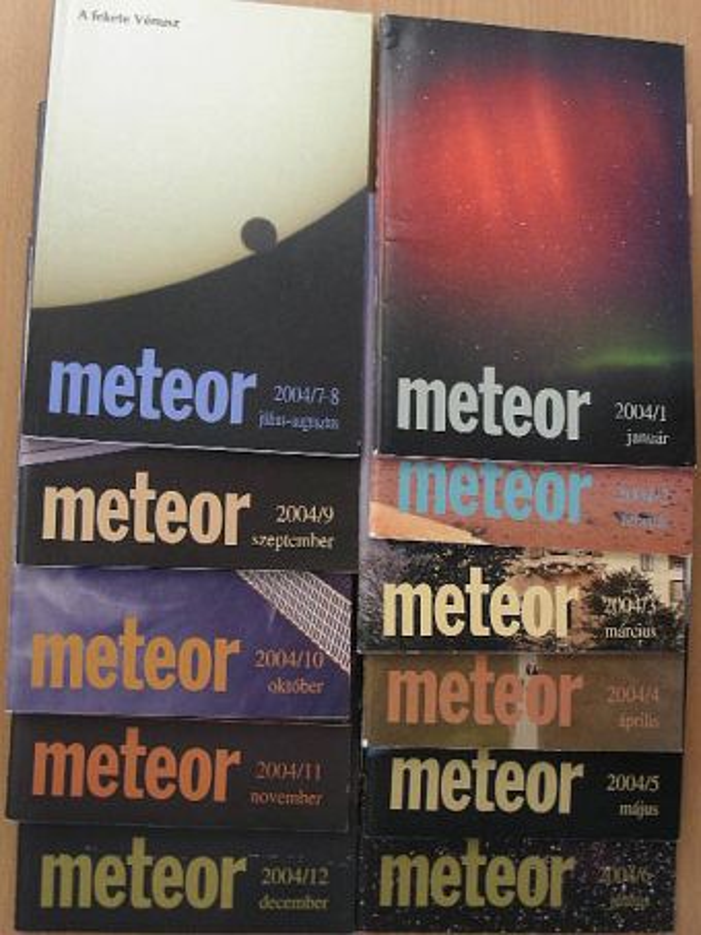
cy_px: 468
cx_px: 350
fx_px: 1430
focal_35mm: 53
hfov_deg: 27.5
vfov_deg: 36.2
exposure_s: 1/19.6
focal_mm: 8.8
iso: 100
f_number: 3.5
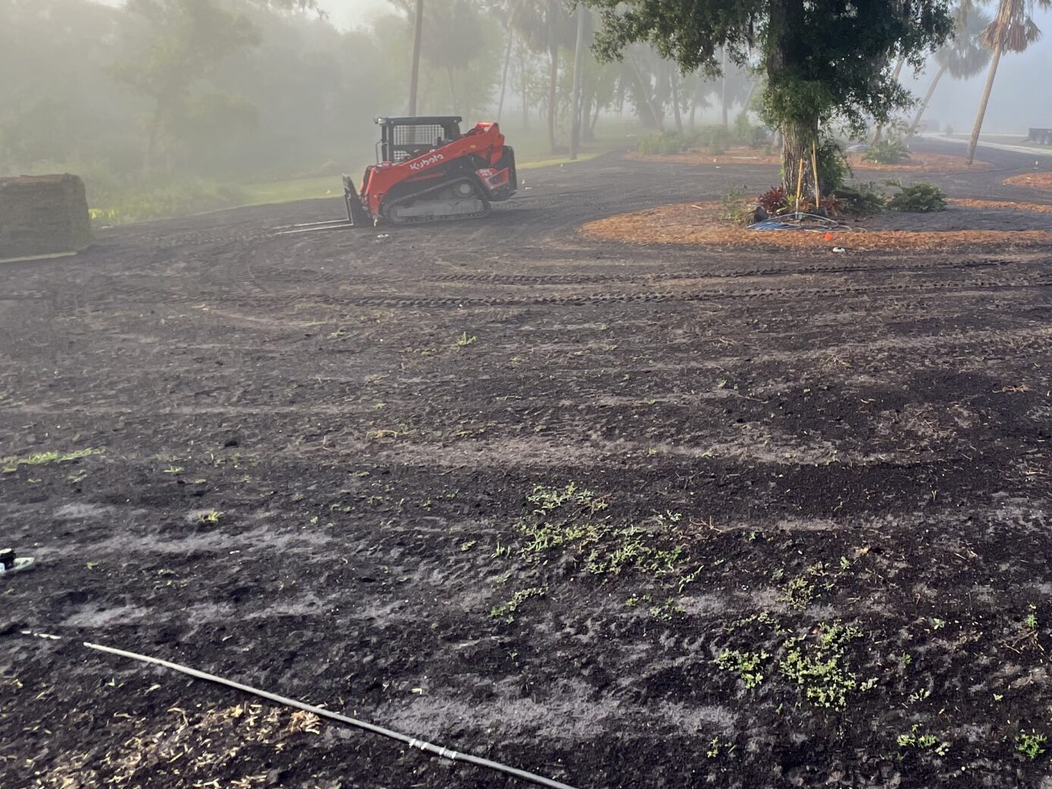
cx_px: 837
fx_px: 729
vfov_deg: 55.3
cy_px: 247
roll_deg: +0.2
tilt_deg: -10.8
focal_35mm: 24
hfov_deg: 65.3
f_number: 1.8
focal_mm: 1.57
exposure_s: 1/210
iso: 32
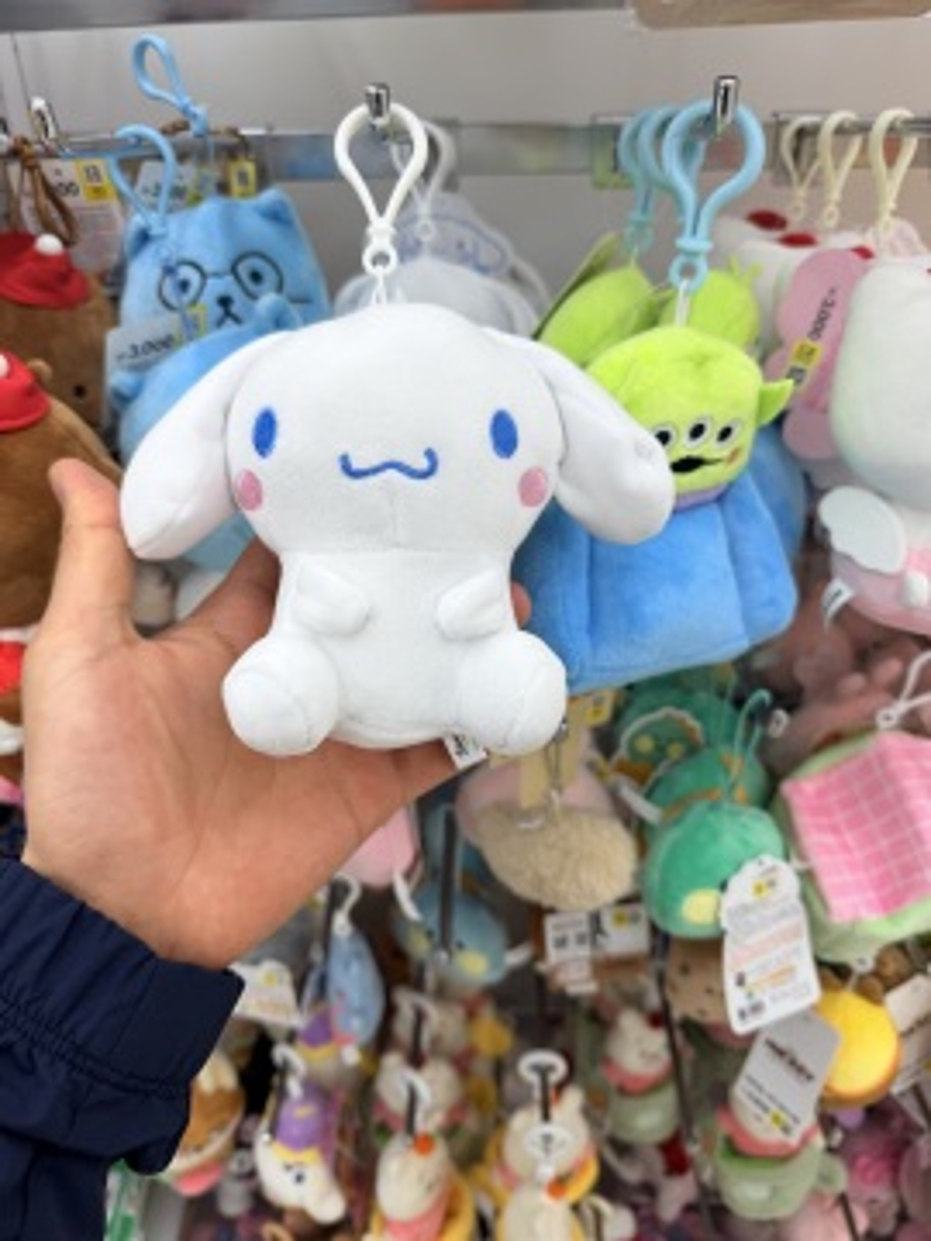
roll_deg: +1.4
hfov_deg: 56.8
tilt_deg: -31.4
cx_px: 466
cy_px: 620
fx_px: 861
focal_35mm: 24
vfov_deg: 71.6
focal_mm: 6.76
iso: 64
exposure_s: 1/256
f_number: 1.78
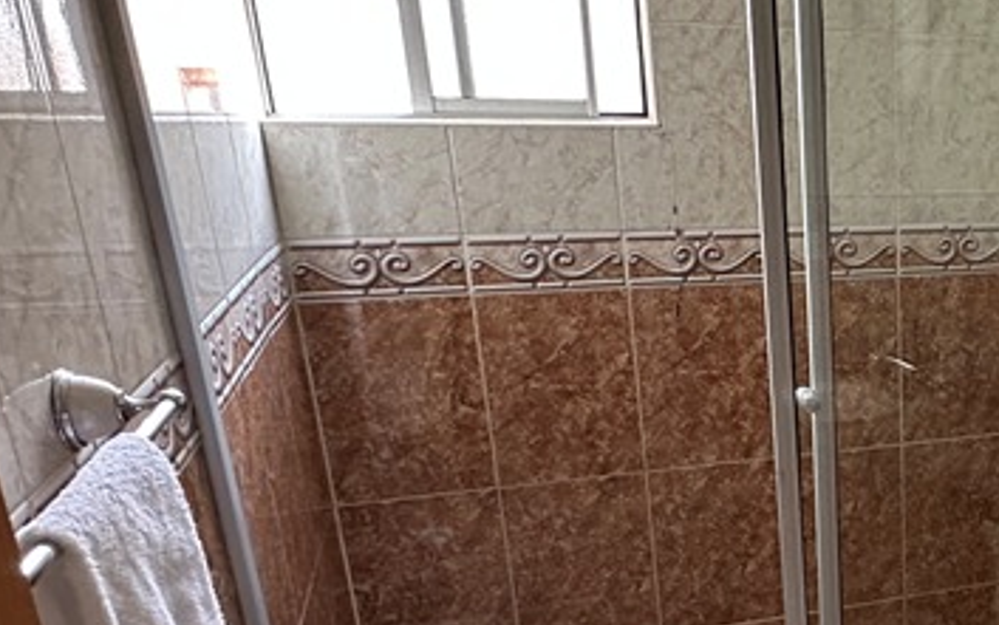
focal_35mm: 43
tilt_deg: -17.7
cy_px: 475
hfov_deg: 38.4
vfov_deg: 29.4
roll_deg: -2.5
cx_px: 1092
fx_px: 1171
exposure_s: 1/76
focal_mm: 2.22
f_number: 2.2
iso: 320
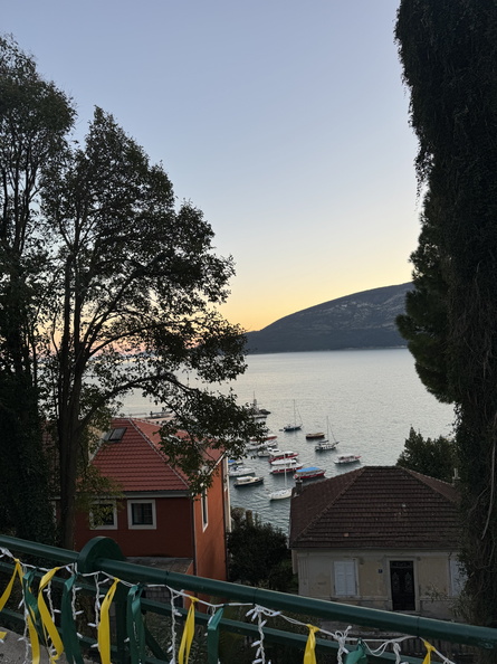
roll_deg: +2.6
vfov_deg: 71.6
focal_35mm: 24
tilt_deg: +2.1
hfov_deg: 56.8
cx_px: 248
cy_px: 332
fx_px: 460
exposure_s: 1/358
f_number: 1.78
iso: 80
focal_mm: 6.86
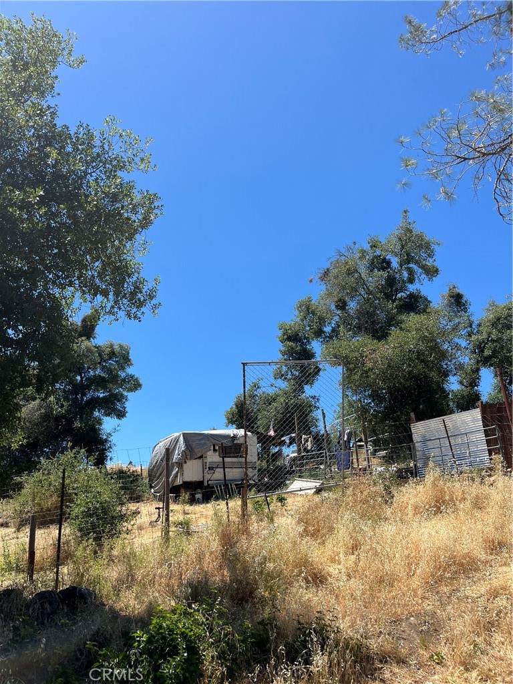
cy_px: 342
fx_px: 514
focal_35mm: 26
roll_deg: +0.0
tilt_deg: +20.3
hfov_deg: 53.1
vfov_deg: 67.3
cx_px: 256
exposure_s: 1/2513
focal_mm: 5.1
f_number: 1.6
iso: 50
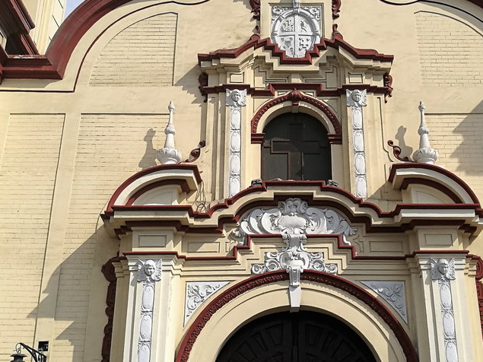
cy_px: 175
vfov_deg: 28.5
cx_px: 288
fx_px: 711
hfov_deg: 37.4
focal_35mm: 51
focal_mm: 4.5
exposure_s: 1/1866
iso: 50
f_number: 2.2
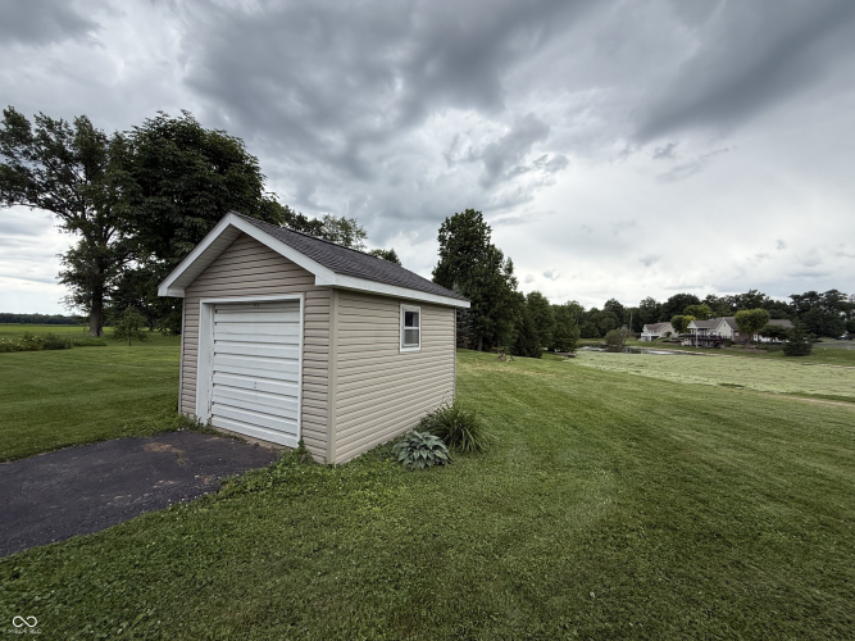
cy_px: 320
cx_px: 428
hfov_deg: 102.1
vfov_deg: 85.7
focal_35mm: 14
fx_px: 346
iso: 50
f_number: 2.2
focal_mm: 2.22
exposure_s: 1/876
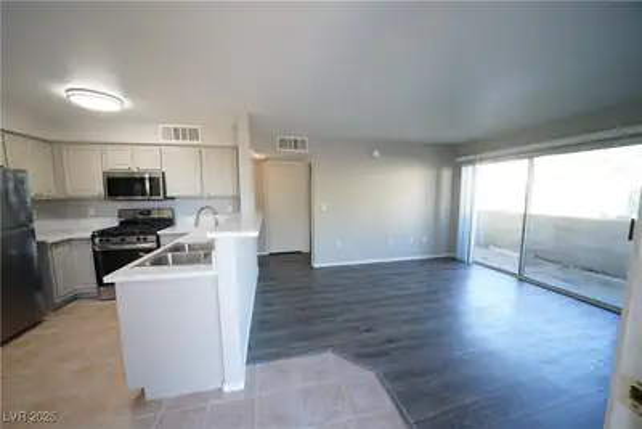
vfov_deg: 90.1
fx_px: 214
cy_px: 214
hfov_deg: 112.6
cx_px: 321
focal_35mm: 12
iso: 4000
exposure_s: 1/125
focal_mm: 12
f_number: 7.1
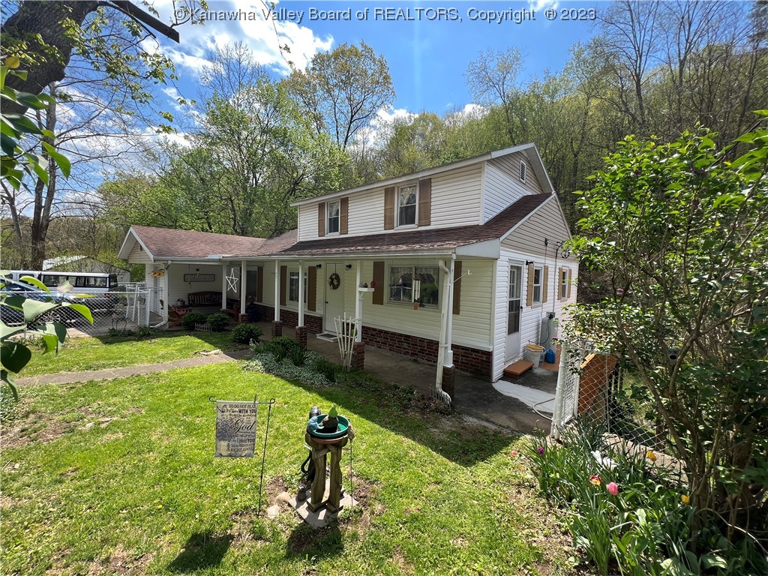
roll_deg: -1.6
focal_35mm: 13
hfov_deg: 106.2
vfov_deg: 89.9
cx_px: 384
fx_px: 288
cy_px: 288
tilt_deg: -3.7
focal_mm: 1.57
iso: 32
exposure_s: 1/622
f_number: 1.8
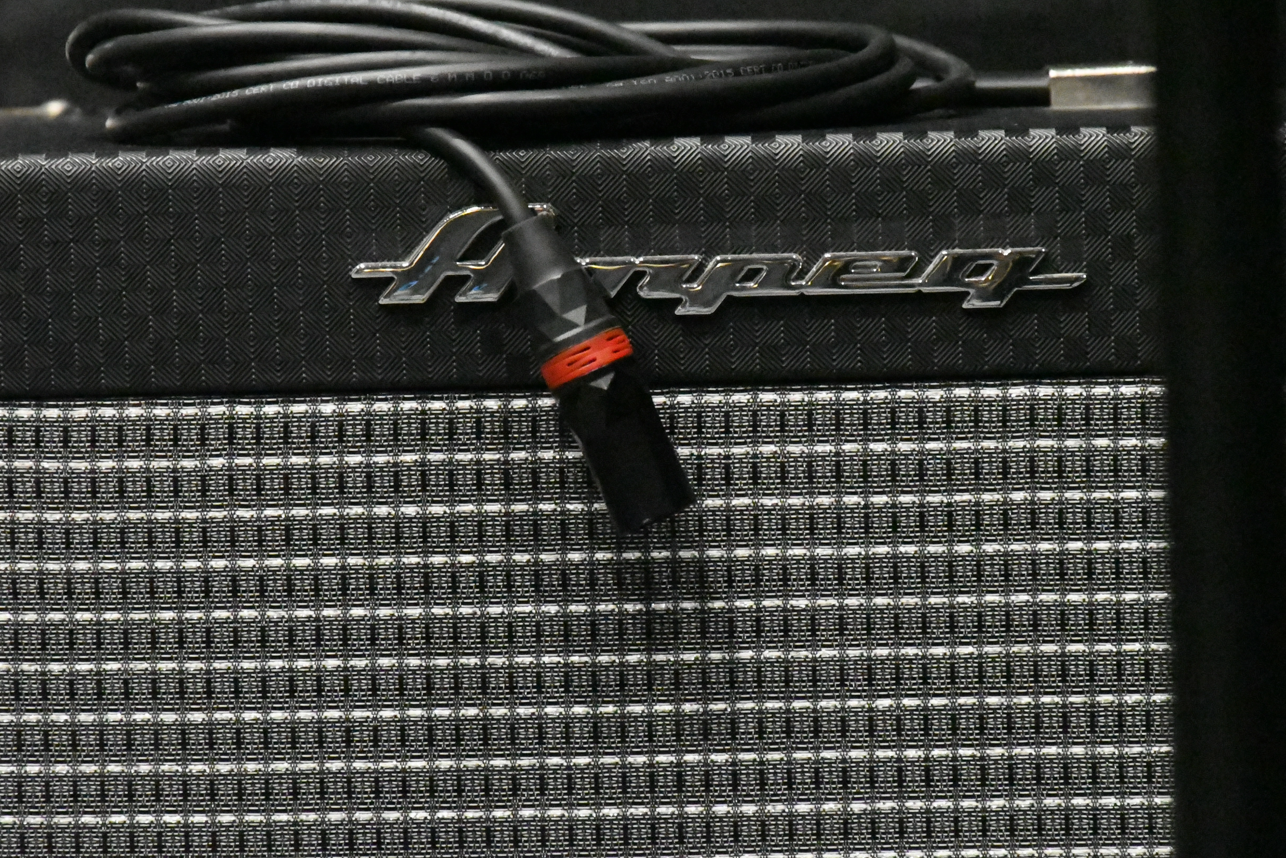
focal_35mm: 240
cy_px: 380
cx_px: 669
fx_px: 8573
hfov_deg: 8.6
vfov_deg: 5.7
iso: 51200
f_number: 10
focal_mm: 140
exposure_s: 1/60
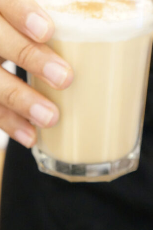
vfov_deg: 17.1
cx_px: 99
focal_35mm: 119
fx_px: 758
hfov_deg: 11.5
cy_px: 48
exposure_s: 1/25
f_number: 5
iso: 3200
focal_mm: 32
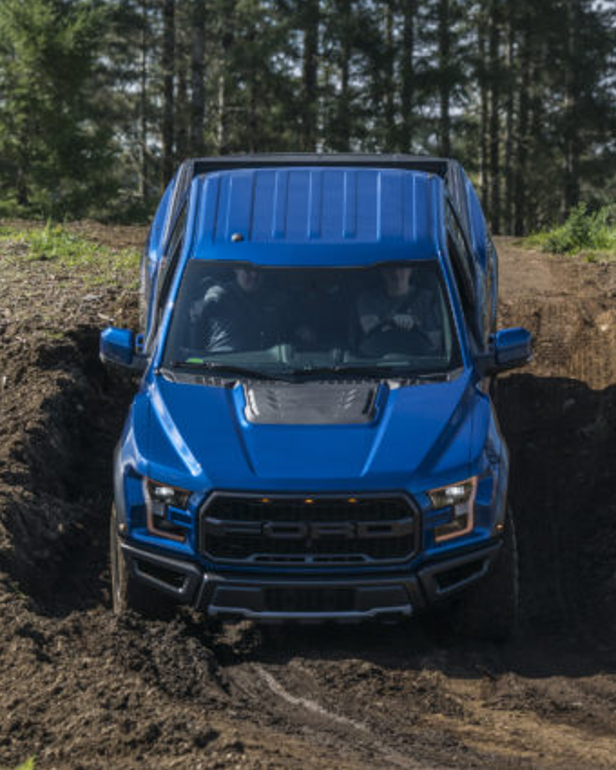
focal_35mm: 223
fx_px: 5075
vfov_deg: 8.7
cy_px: 385
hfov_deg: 6.9
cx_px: 304
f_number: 3.5
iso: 50
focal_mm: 105
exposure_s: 1/800
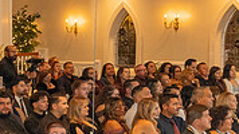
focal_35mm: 149
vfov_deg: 7.9
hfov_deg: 13.5
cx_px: -126
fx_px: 944
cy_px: 242
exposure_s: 1/200
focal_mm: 36
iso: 1600
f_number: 3.5
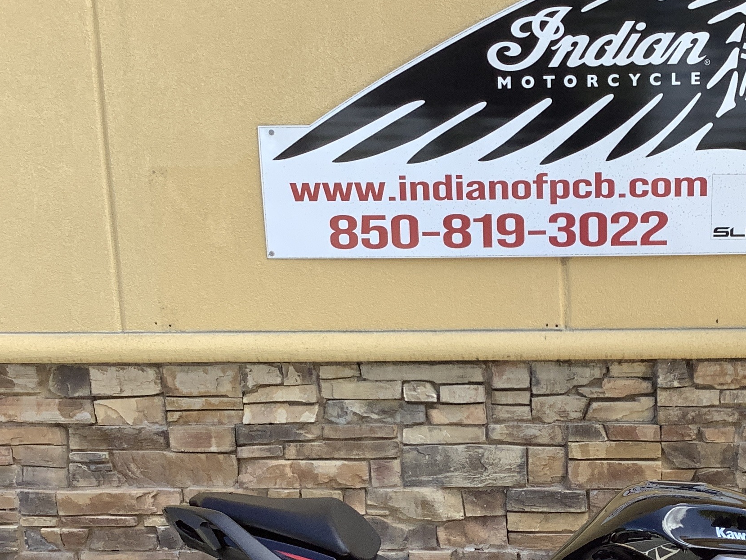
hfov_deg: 31.1
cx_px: 572
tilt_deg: -14.0
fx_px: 1314
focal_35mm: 61
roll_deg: +1.3
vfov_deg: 23.6
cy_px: 470
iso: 25
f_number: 2.4
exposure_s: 1/312
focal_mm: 3.3
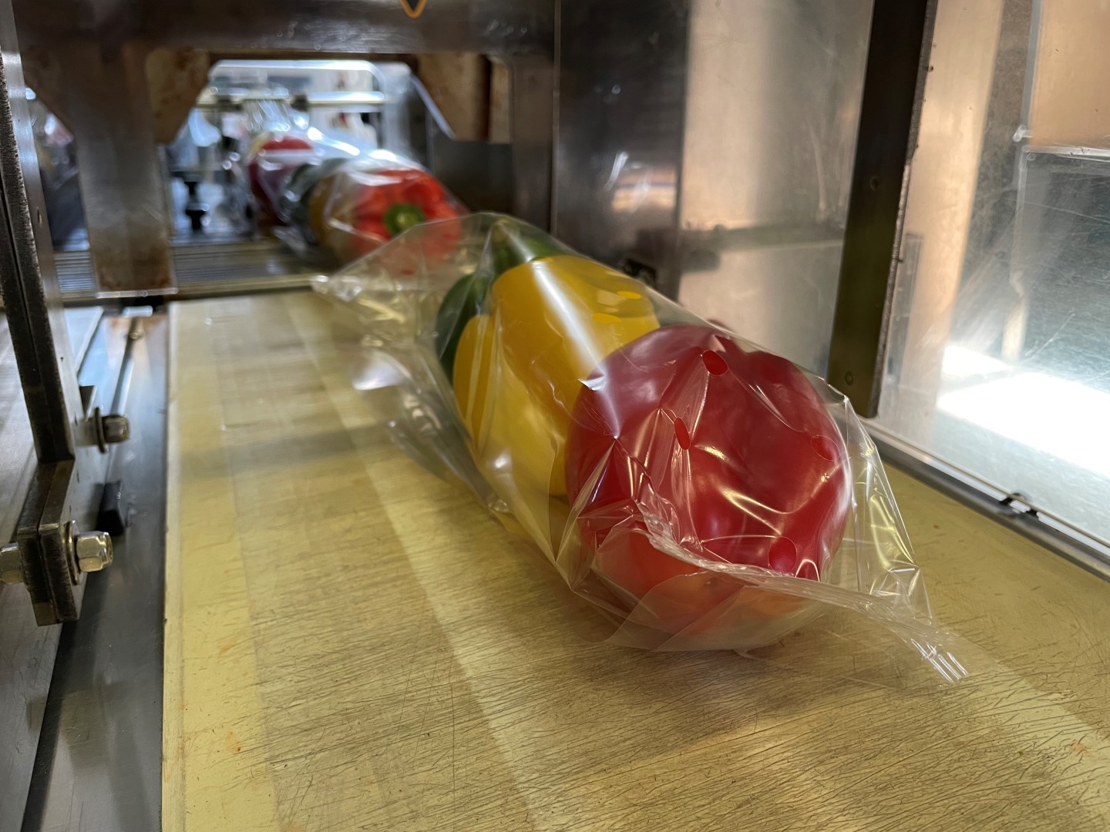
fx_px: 834
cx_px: 555
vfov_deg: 53.1
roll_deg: +0.2
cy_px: 416
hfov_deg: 67.3
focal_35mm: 26
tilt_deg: -21.0
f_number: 1.6
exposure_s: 1/50
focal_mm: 4.2
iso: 160
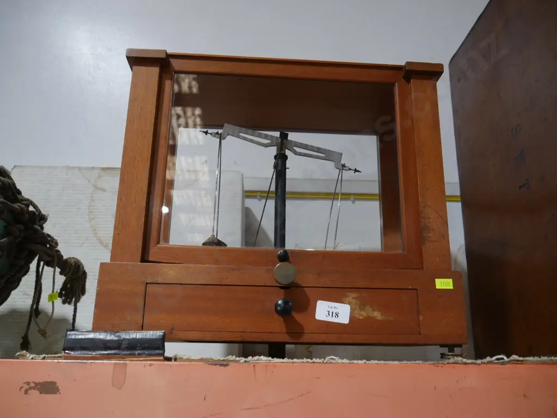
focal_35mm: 30
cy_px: 209
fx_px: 483
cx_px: 278
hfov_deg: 60.0
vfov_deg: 46.8
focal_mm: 15
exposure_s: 1/60
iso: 500
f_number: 3.6
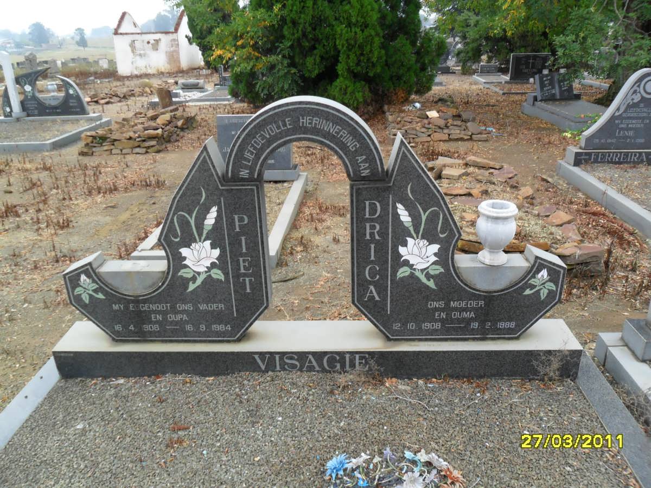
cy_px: 244
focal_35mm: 27
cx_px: 326
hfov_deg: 65.3
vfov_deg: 51.4
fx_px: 508
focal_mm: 4.9
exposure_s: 1/180
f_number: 3.5
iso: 100
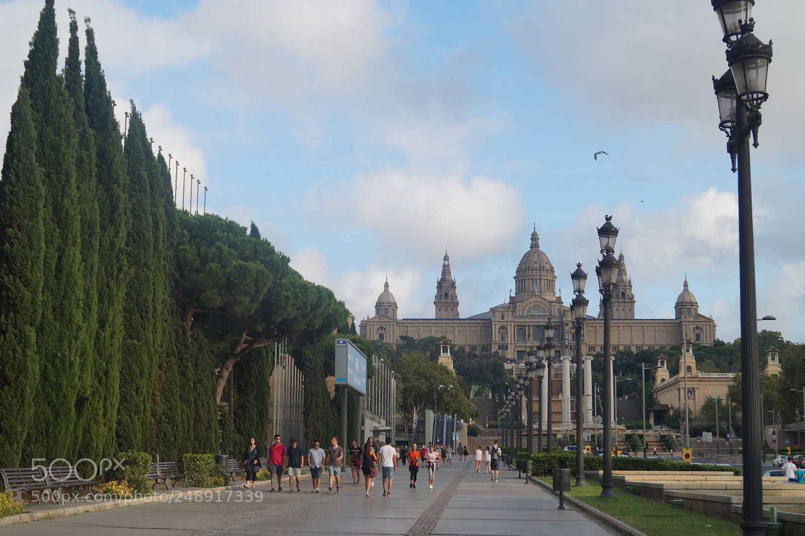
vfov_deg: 25.7
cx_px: 402
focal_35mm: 52
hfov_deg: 37.9
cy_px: 268
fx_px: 1173
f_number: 5
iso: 100
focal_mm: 35
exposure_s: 1/320
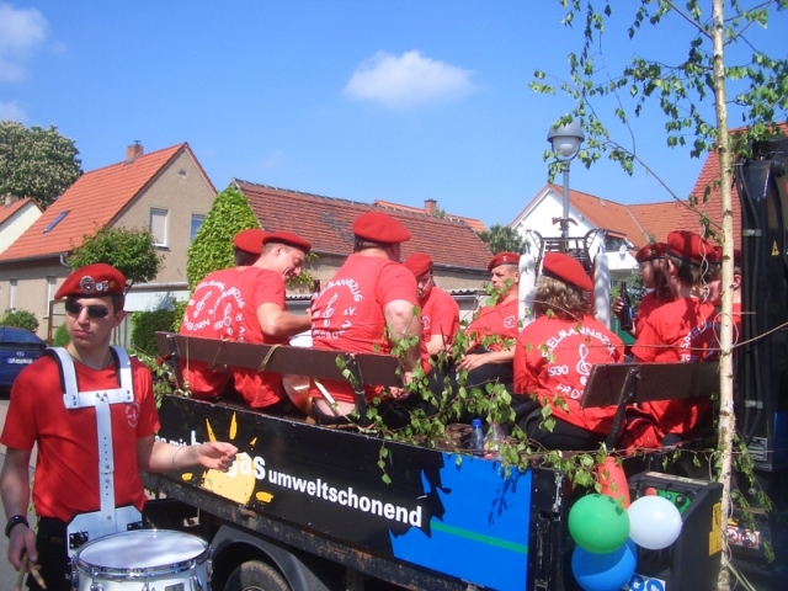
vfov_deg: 40.7
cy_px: 296
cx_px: 394
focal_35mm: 35
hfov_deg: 52.6
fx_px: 797
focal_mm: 5.8
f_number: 4.3
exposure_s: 1/500
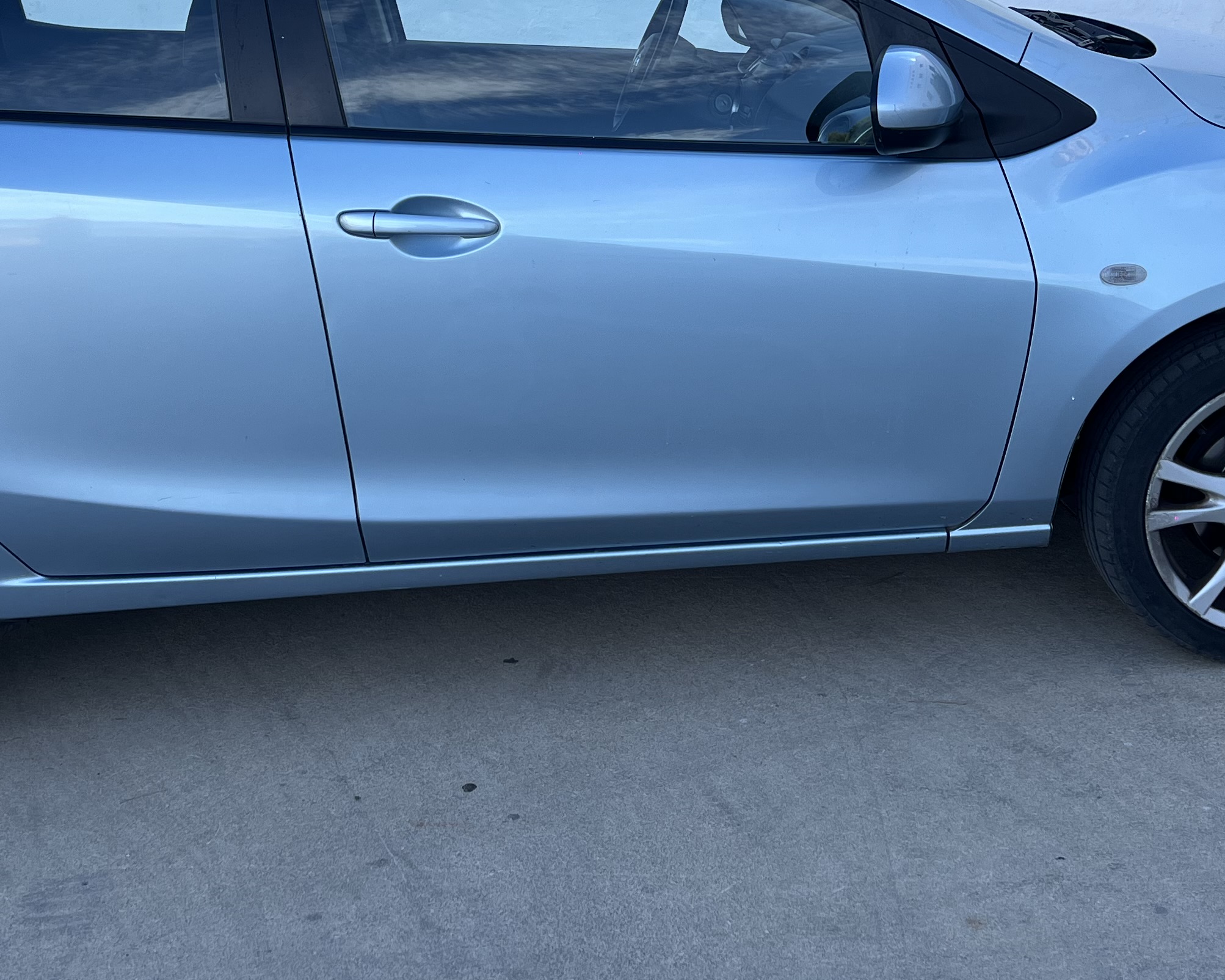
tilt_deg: -13.5
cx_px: 576
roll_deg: +0.7
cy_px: 317
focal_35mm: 51
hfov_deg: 36.6
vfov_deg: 29.5
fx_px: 1849
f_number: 1.5
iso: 50
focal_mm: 5.7
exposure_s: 1/902
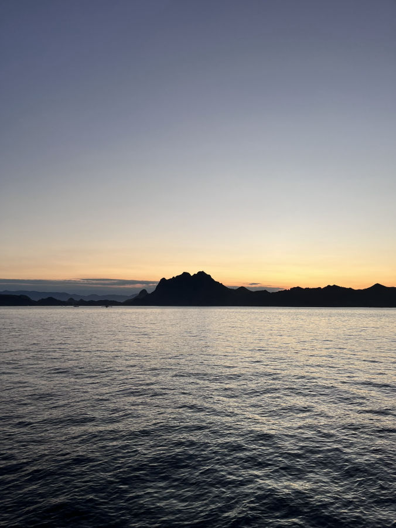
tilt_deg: +4.4
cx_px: 198
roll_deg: +0.0
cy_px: 264
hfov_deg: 53.1
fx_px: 396
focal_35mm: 26
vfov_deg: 67.3
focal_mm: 5.1
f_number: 1.6
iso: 50
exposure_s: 1/359
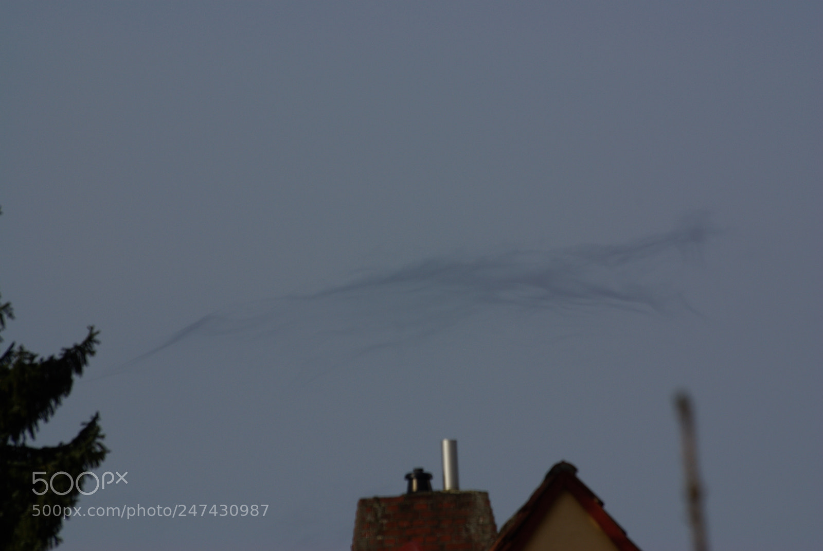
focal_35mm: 360
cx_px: 412
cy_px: 276
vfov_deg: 3.8
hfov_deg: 5.7
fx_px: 8240
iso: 100
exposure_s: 1/500
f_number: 9.5
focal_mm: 240
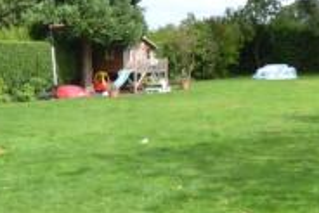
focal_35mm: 64
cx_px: 294
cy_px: 70
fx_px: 568
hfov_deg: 29.9
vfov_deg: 21.2
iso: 100
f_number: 6.3
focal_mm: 12
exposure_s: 1/160
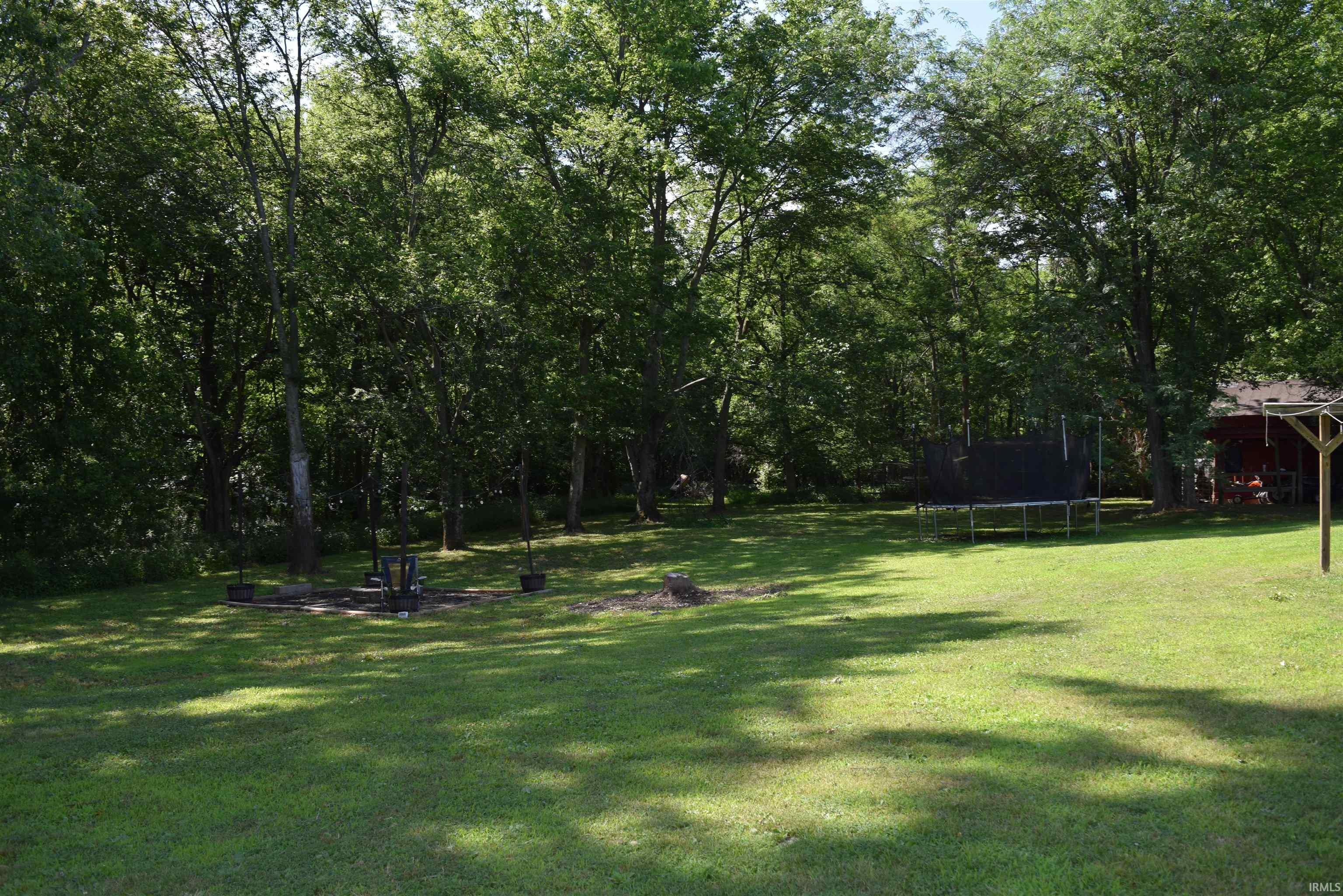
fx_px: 1119
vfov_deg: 43.6
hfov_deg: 61.9
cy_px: 448
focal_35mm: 30
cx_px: 672
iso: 100
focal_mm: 20
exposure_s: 1/200
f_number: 7.1
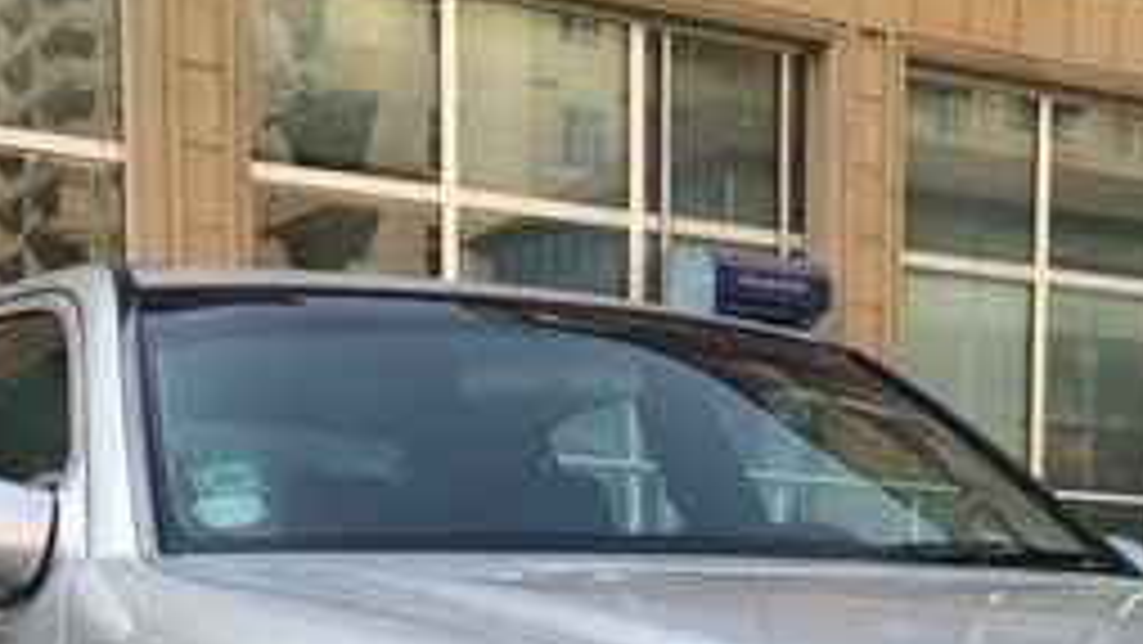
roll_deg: -0.8
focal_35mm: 82
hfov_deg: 25.7
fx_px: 2486
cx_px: 783
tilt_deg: -5.0
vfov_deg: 13.8
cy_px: 989
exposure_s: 1/789
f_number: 2.2
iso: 32
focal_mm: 4.15
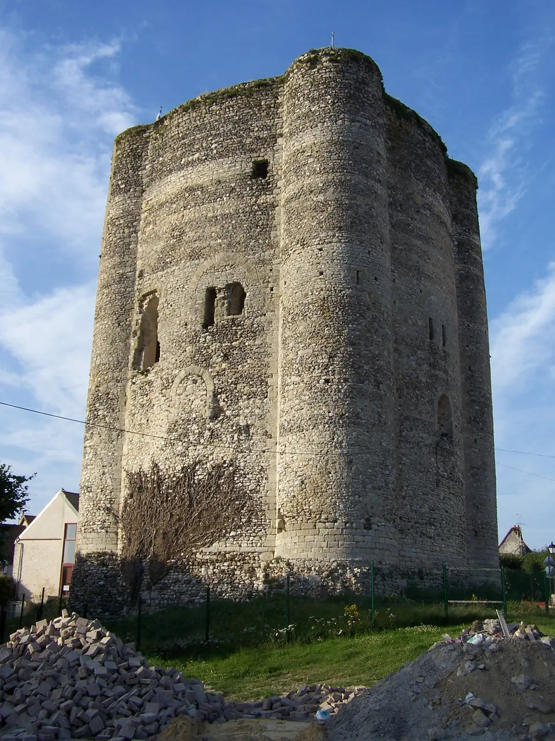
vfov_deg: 49.0
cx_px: 278
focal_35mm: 38
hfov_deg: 37.7
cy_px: 370
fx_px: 812
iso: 80
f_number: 4
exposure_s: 1/500
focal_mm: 6.3
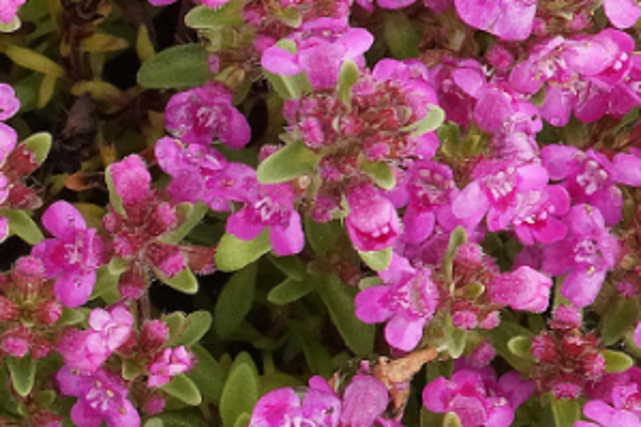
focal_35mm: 602
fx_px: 10713
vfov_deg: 2.3
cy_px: 440
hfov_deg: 3.4
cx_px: -536
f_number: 14
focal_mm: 100
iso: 1250
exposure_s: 1/160
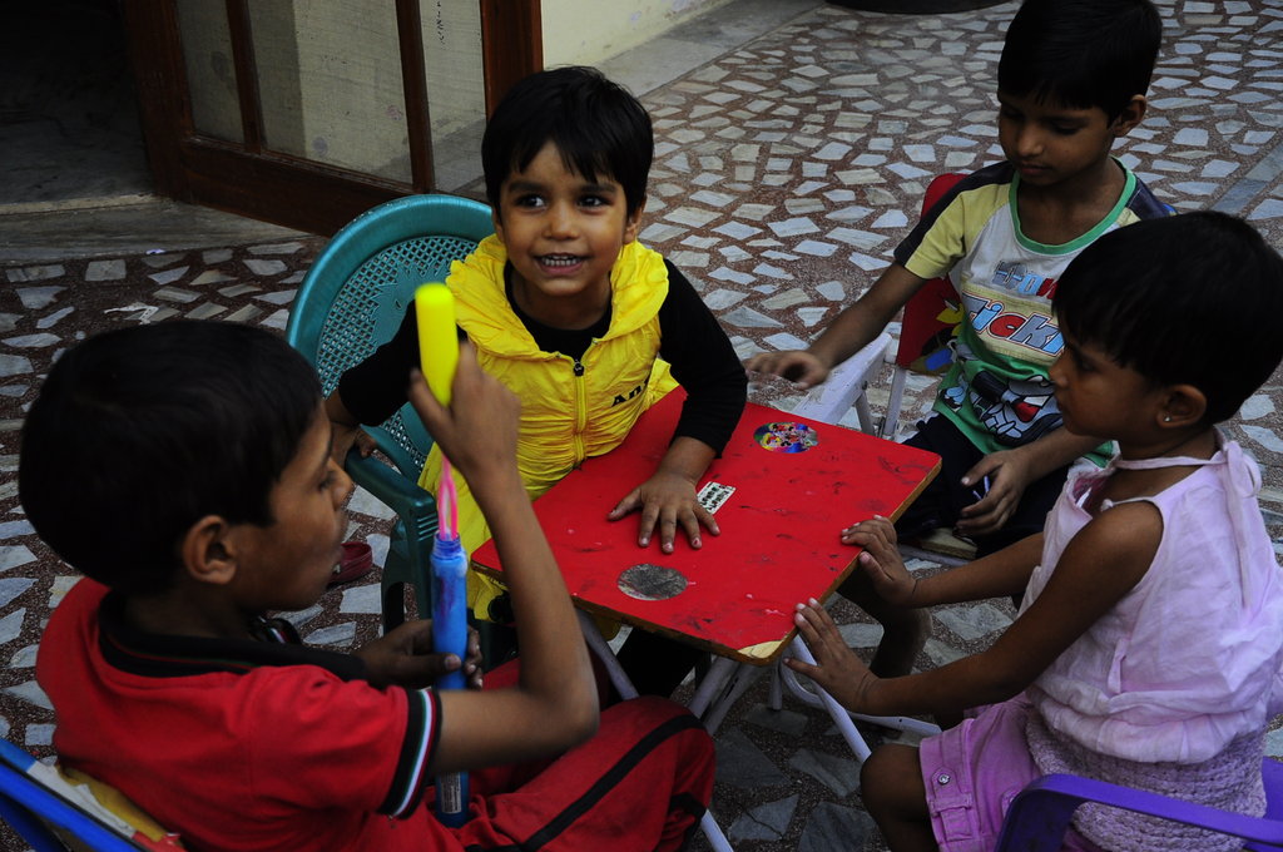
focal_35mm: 57
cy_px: 426
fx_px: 2029
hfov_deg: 35.1
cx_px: 642
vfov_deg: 23.7
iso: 400
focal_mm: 38
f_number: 6.3
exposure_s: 1/100
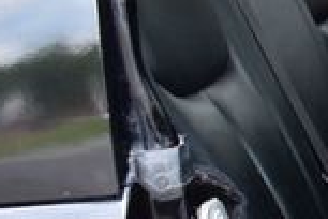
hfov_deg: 15.0
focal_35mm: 113
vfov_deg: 12.0
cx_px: 639
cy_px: 195
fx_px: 1029
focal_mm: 18
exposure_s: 1/15
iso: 1100
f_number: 6.3
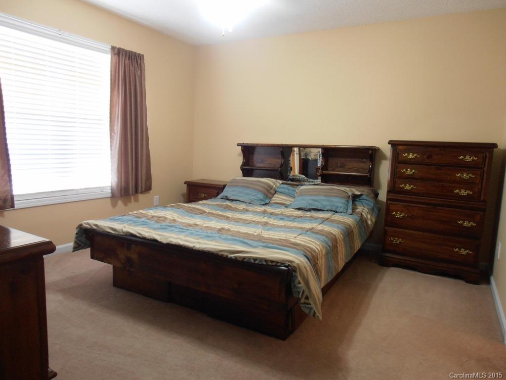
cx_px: 253
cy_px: 190
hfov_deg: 71.6
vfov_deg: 56.8
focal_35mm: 24
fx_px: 351
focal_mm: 4.2
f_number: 3
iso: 125
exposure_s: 1/8
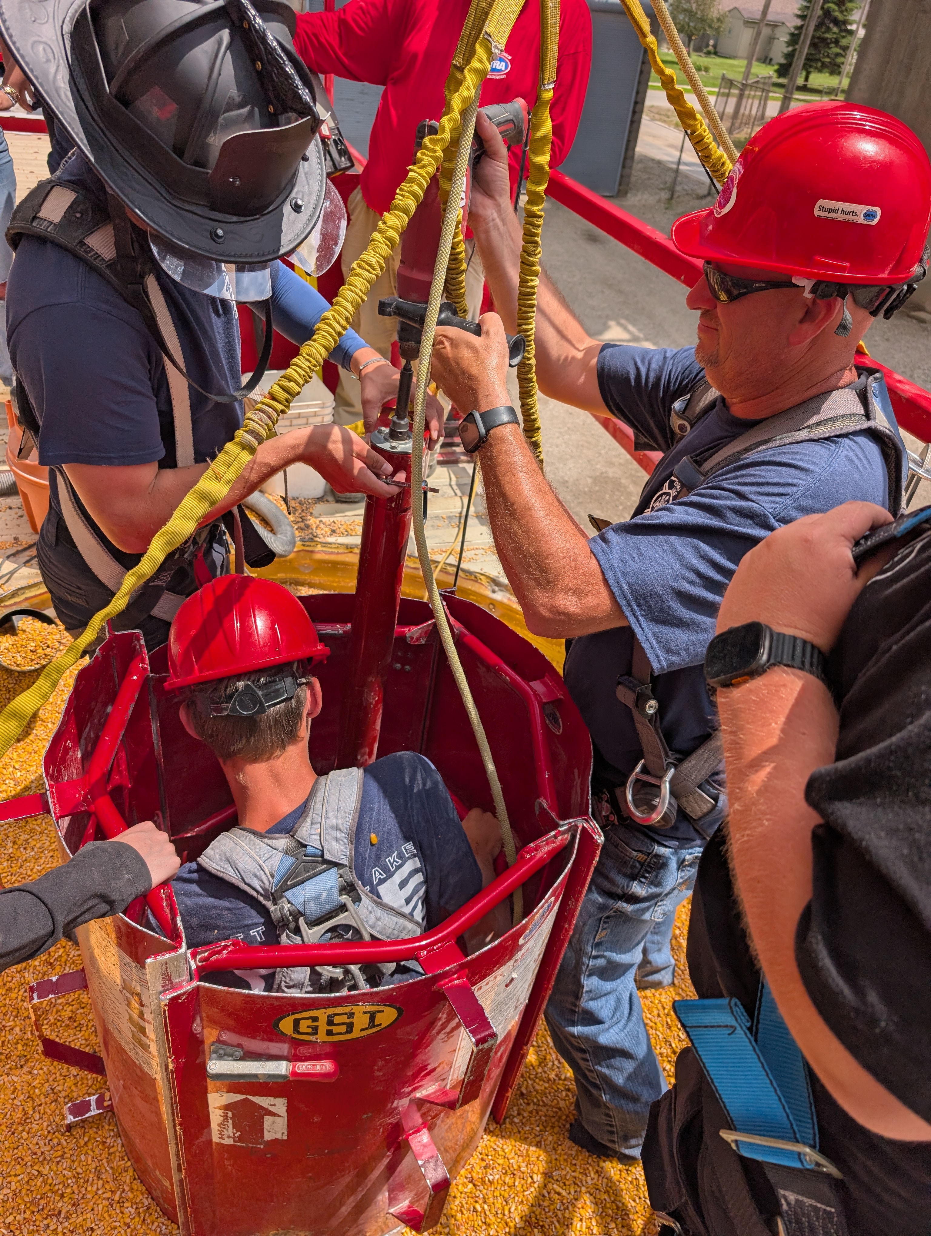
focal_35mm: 24
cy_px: 618
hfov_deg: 56.9
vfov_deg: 71.5
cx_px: 466
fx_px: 858
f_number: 1.68
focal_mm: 6.9
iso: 20
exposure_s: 1/1825
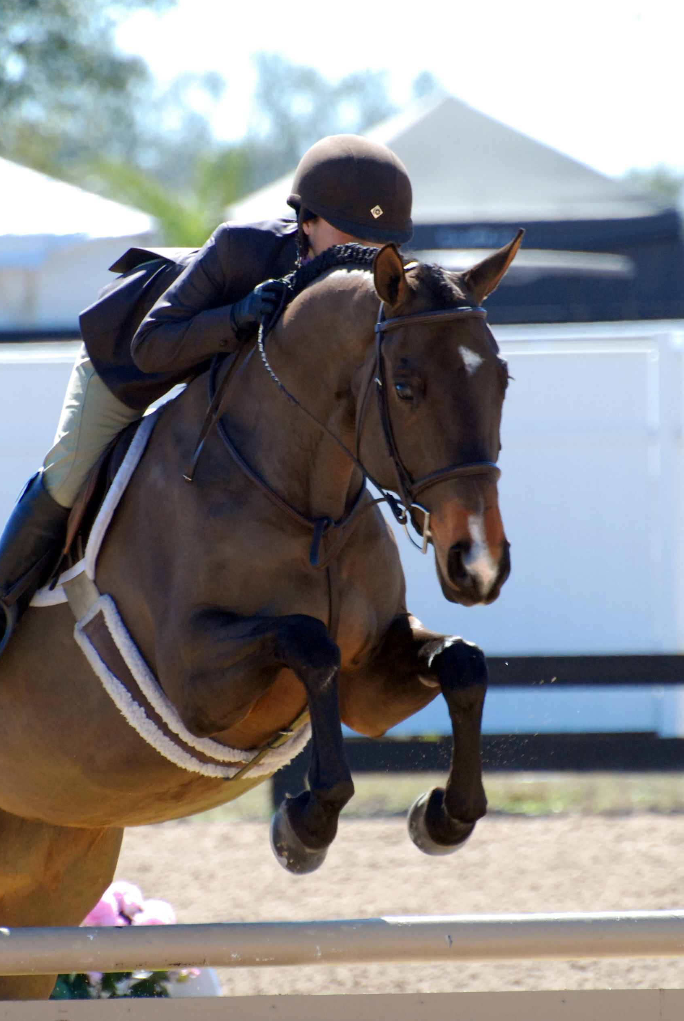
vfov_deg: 3.0
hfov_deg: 2.0
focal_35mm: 691
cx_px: 327
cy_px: 540
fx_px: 19638
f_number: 5.6
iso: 500
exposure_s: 1/640
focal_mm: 300
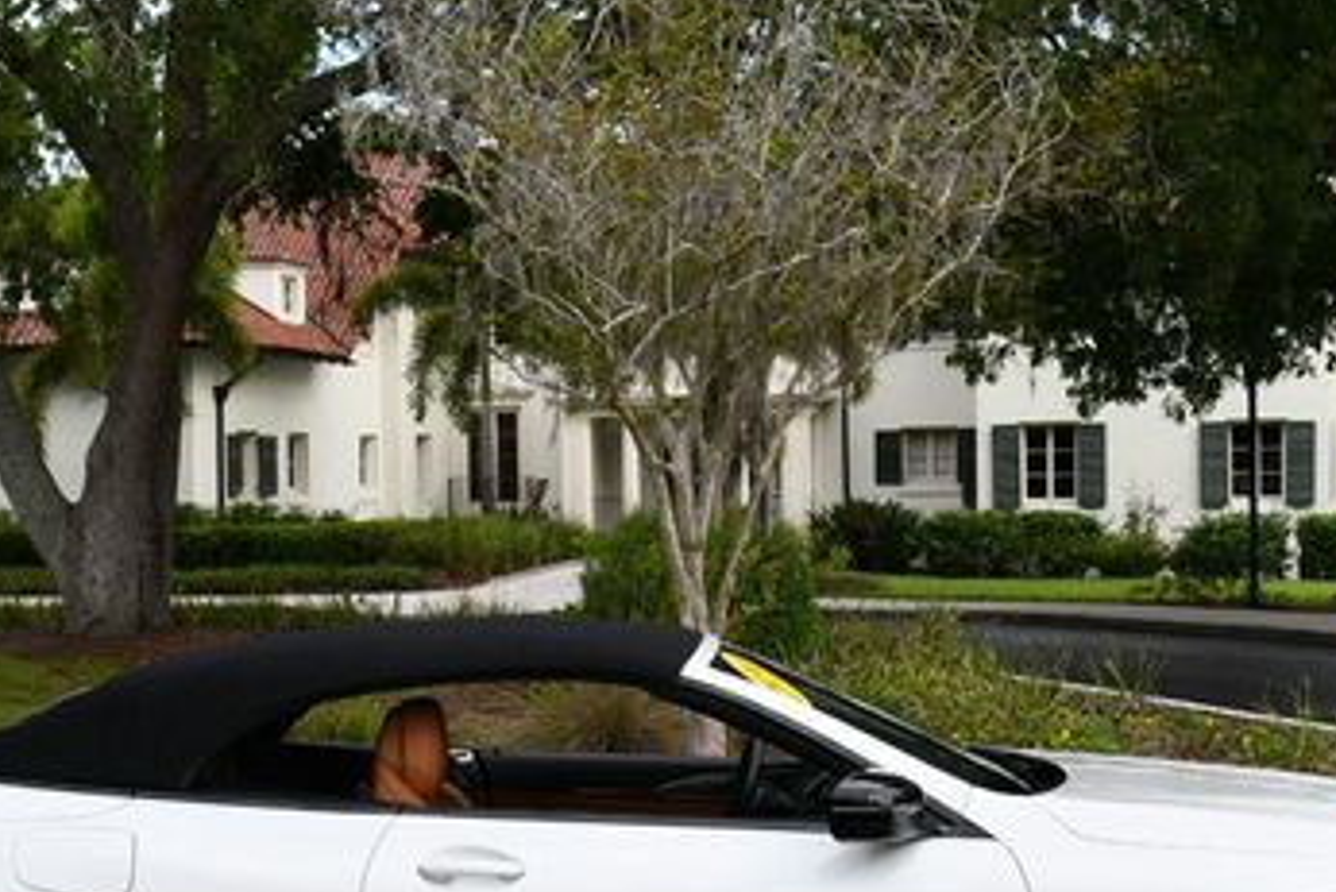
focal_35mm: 74
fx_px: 2747
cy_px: 656
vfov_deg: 18.3
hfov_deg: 27.3
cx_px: 649
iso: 160
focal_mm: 20
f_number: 8
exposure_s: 1/250
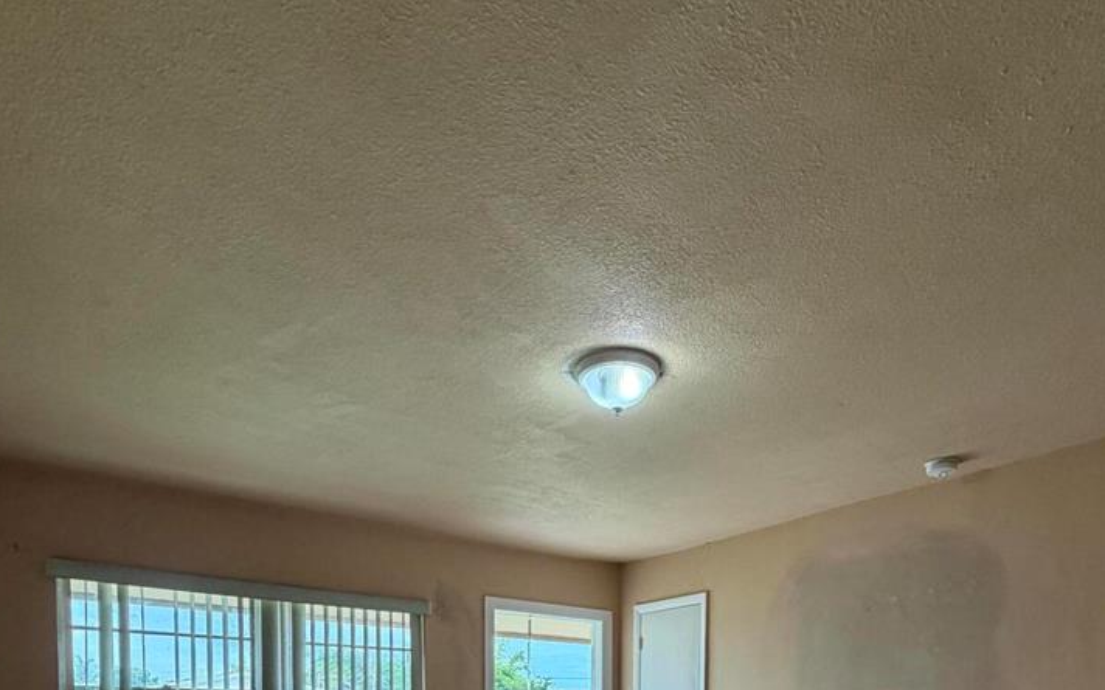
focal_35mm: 25
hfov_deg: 72.4
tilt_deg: -2.1
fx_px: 753
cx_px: 607
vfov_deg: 40.1
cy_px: 757
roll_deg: -1.7
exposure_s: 1/120
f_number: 2.2
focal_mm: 2.22
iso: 125
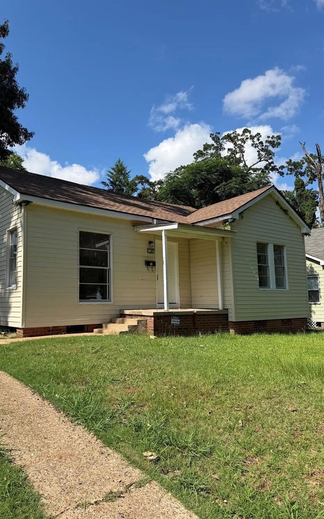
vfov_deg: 70.4
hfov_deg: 47.3
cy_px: 263
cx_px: 128
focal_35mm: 26
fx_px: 367
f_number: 1.78
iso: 80
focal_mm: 6.76
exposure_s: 1/4167
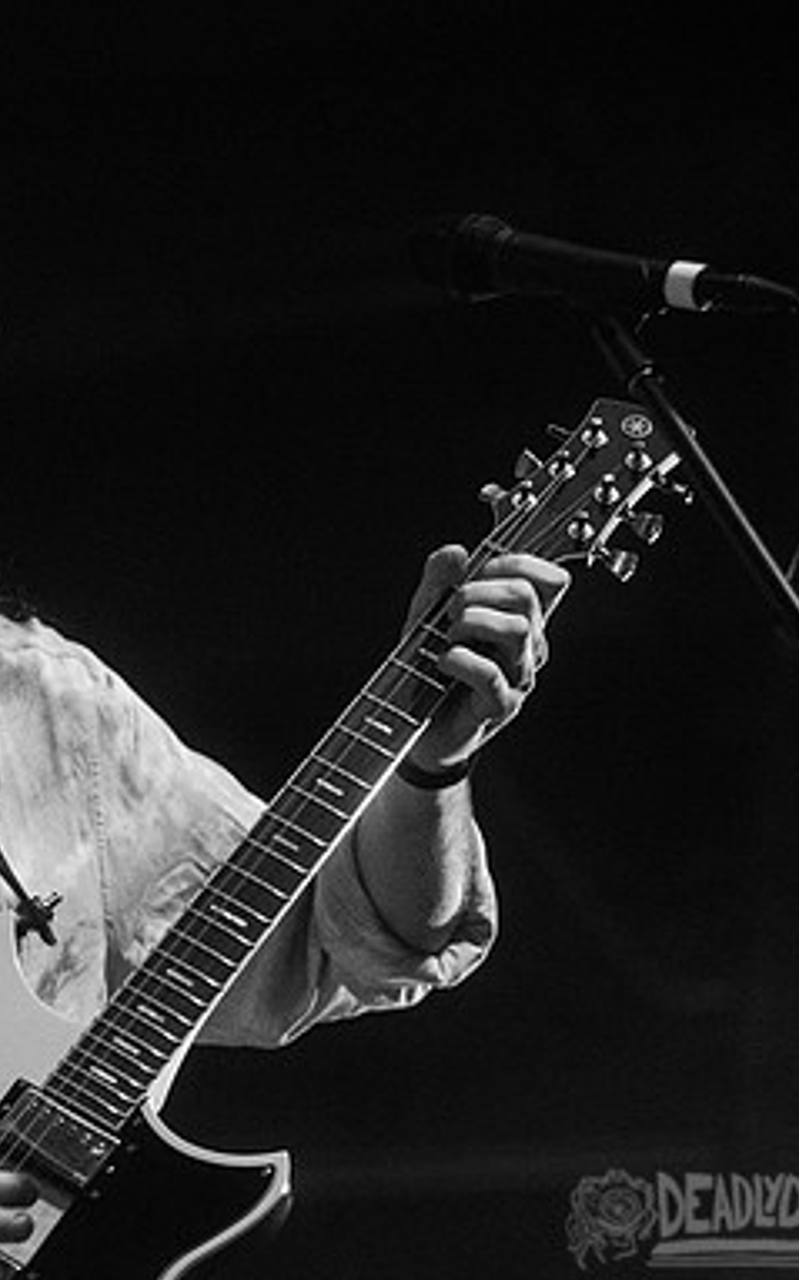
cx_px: -52
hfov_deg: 7.3
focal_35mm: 178
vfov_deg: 11.8
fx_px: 6209
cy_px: 613
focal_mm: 110
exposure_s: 1/250
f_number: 3.2
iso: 2500
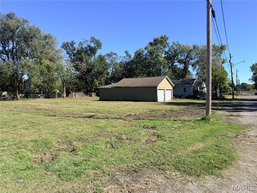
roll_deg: +0.9
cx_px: 128
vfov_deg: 56.8
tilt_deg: -1.2
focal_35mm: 24
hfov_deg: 71.6
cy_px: 96
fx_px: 178
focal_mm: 6.76
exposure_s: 1/3279
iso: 80
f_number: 1.78
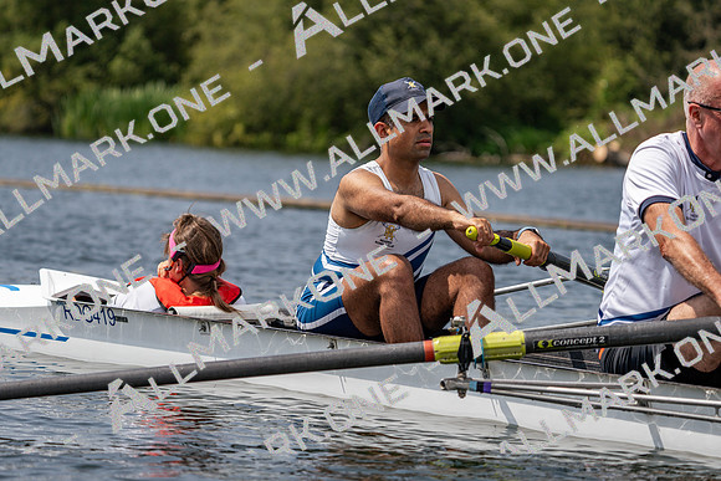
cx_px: 360
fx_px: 4006
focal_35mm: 200
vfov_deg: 6.9
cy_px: 240
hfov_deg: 10.3
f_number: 5.6
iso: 160
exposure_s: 1/1600
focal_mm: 200
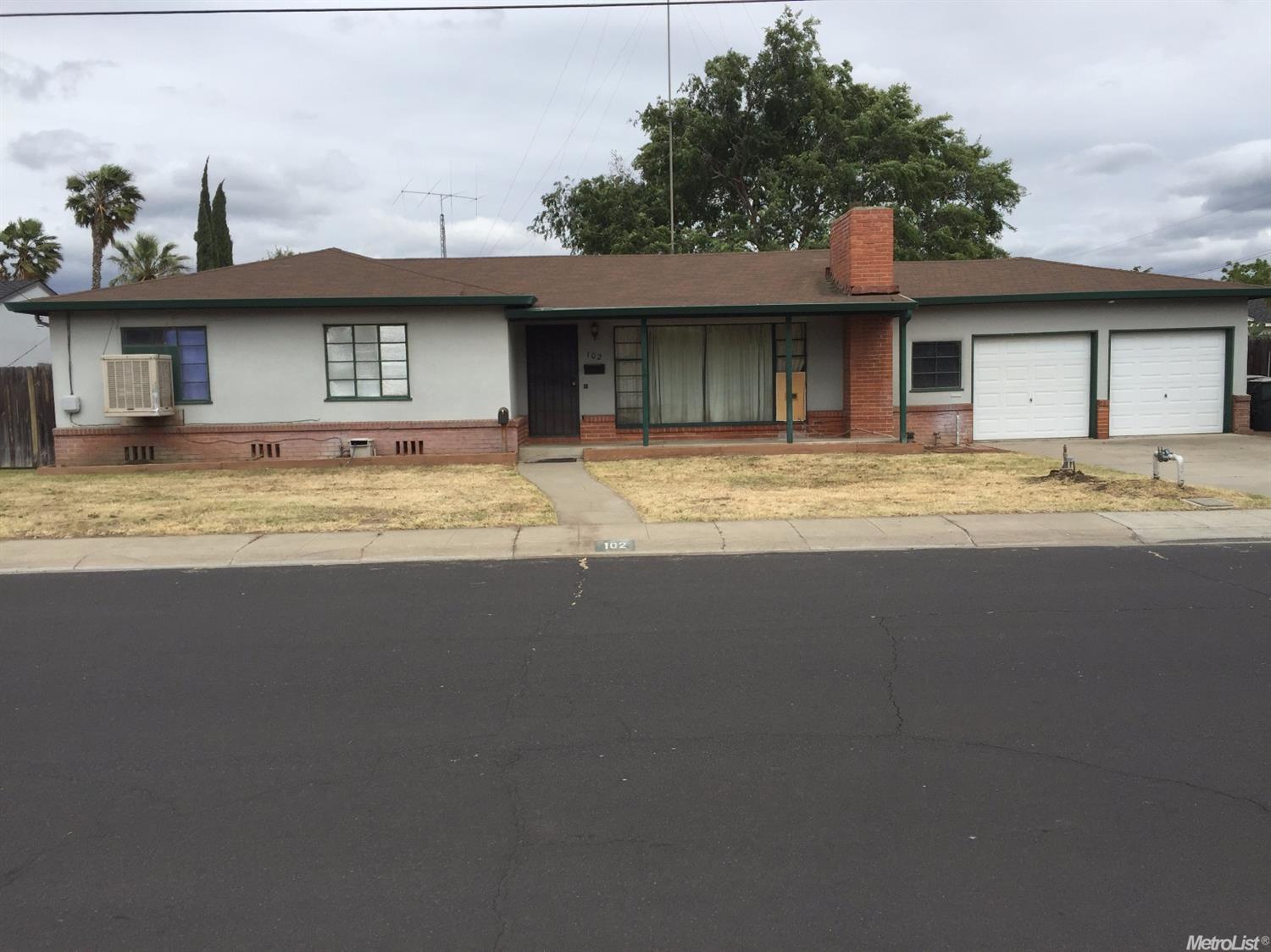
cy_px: 476
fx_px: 1064
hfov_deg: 61.7
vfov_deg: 48.2
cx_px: 636
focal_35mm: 29
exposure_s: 1/2475
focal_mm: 4.15
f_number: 2.2
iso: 32
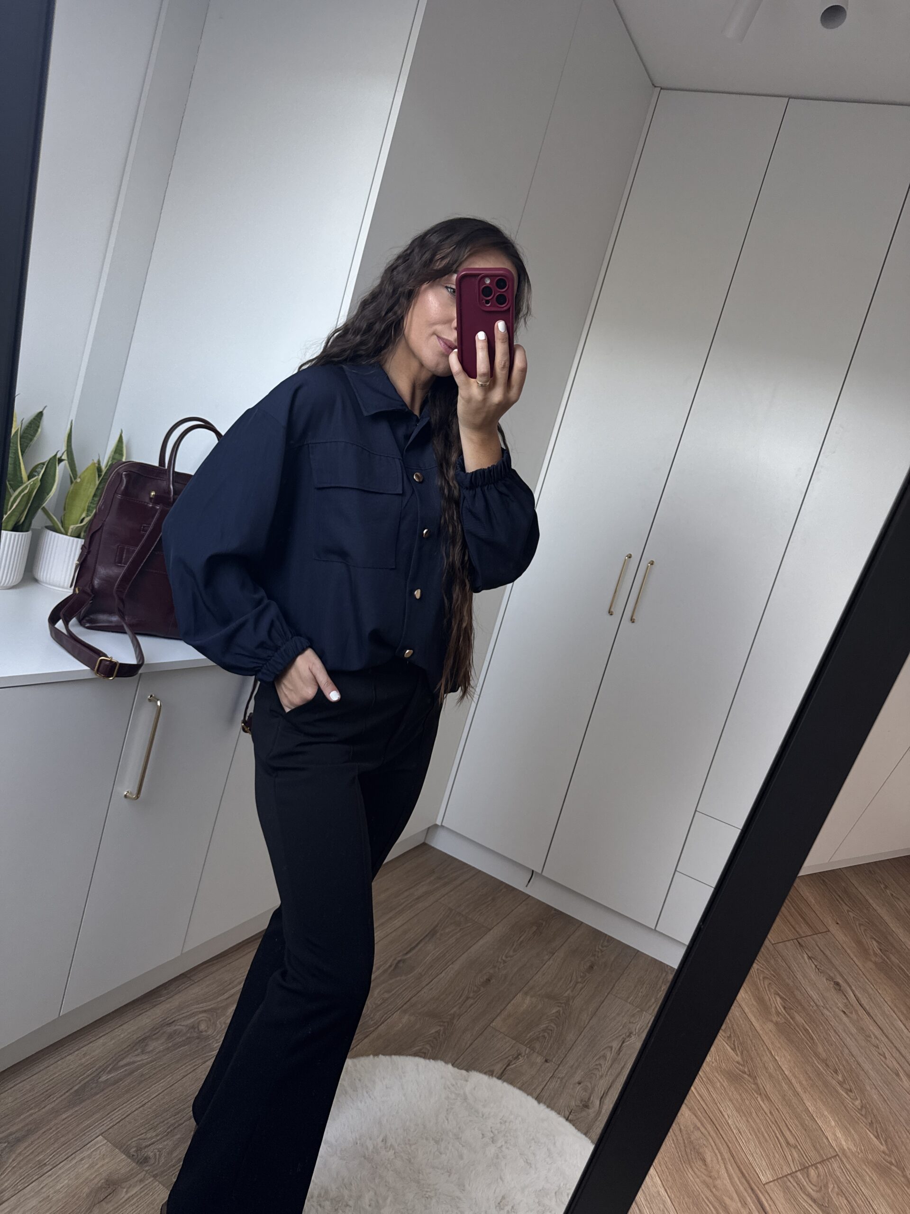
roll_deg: -18.1
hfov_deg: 56.8
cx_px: 455
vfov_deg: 71.6
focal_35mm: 24
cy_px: 607
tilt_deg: -29.8
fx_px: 841
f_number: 1.78
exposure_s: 1/108
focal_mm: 6.76
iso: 200
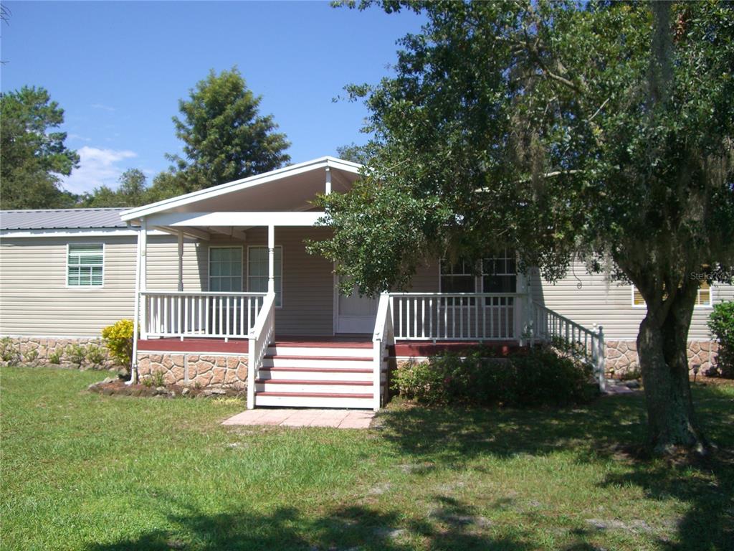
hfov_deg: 49.0
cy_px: 276
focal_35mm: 38
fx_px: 806
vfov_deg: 37.7
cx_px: 367
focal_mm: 7.9
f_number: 5.6
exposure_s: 1/250
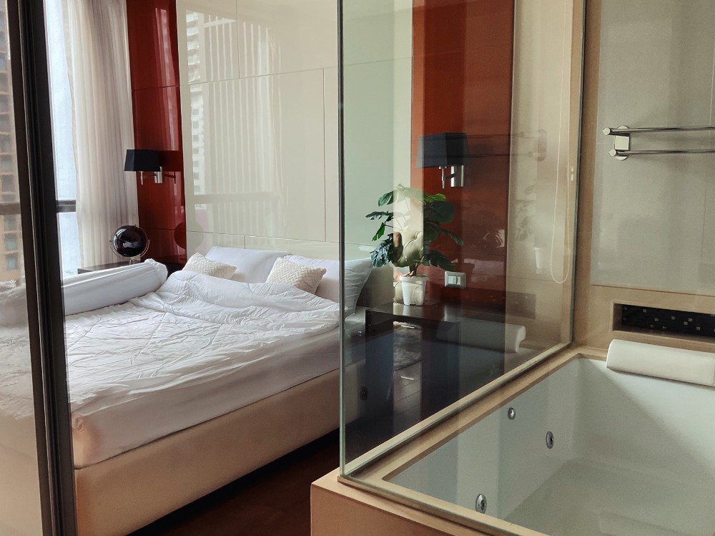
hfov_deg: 61.7
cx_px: 358
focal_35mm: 29
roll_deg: +1.2
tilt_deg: -9.4
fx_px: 599
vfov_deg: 48.2
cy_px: 268
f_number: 1.8
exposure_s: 1/60
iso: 50
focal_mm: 3
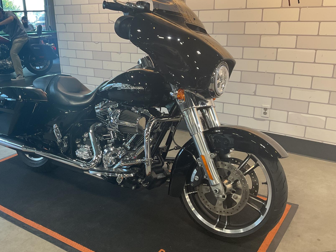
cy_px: 130
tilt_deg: -18.8
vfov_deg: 39.6
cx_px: 139
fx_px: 349
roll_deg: +2.5
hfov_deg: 51.1
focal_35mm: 36
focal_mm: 3
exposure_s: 1/50
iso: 50
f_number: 1.8
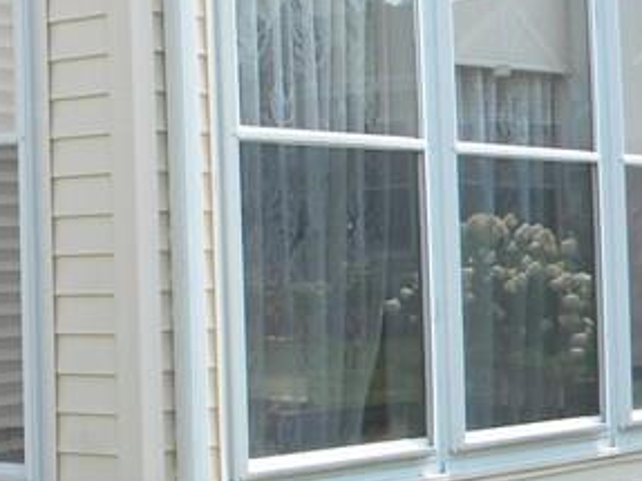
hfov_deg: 18.9
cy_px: 226
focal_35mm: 100
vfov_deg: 14.8
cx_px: -65
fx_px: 1854
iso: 80
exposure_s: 1/557
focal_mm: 5
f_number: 3.5
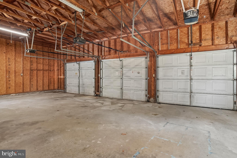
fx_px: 118
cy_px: 79
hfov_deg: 90.1
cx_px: 118
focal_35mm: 18
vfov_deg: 67.3
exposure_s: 2.5
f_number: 8
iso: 100
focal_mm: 18
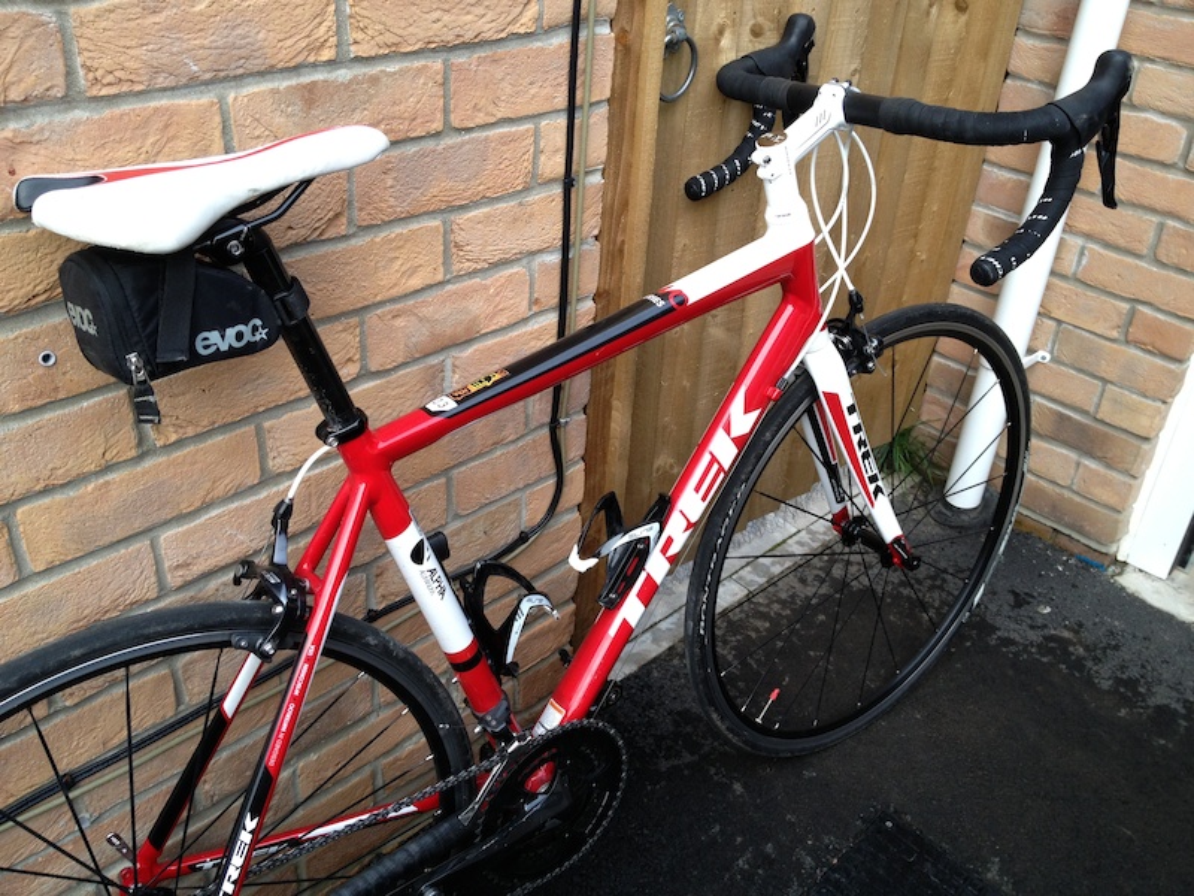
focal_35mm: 35
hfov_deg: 52.6
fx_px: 1207
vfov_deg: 40.7
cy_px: 448
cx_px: 597
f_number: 2.4
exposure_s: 1/60
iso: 80
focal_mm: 4.28
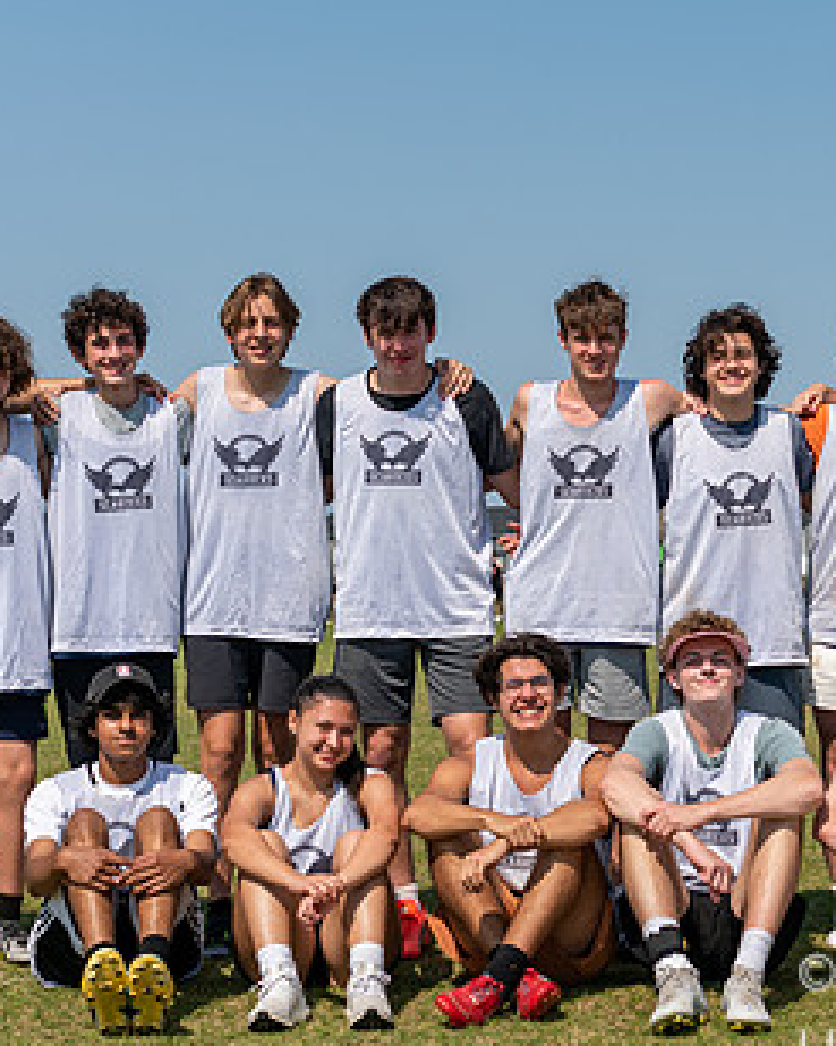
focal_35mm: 94
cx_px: 641
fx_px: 2910
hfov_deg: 16.3
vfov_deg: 20.4
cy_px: 419
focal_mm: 45
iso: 90
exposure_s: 1/1000
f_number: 5.6
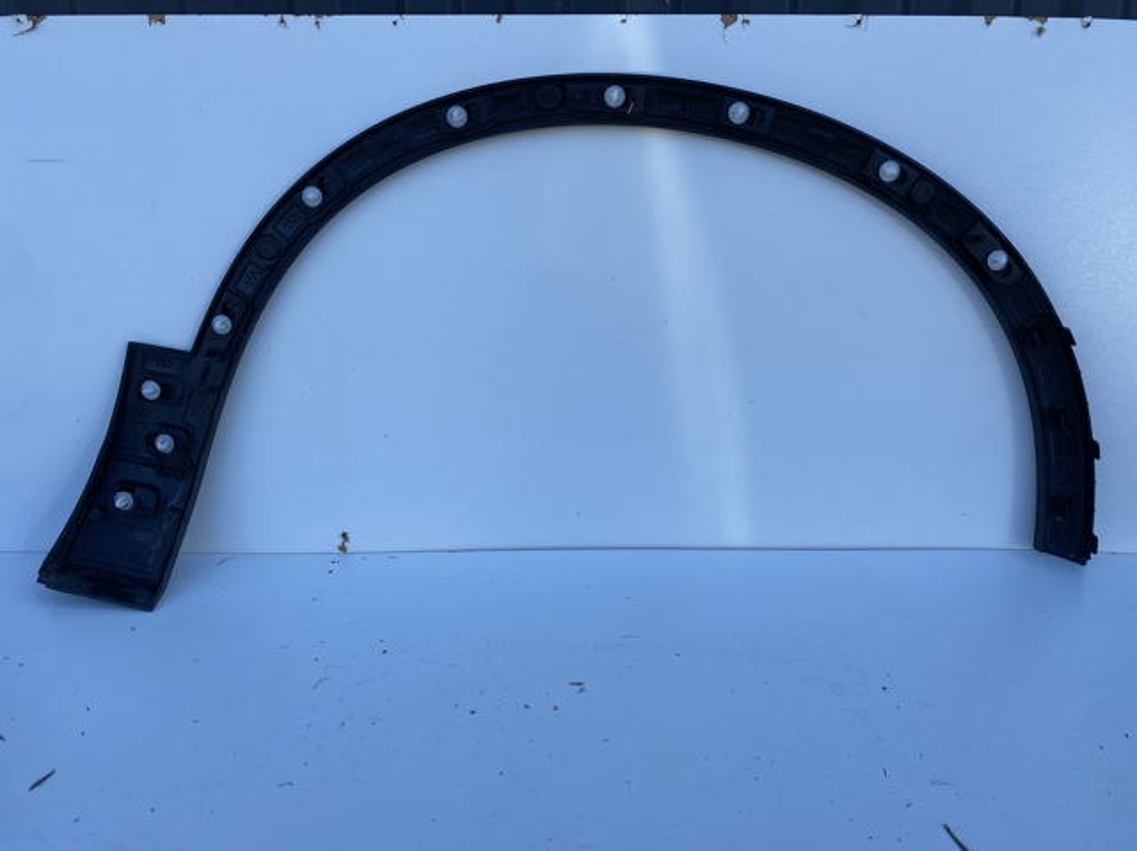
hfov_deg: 67.3
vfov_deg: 53.0
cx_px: 568
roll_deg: -0.1
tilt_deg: -22.4
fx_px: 853
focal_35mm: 26
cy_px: 426
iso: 32
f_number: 1.8
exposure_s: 1/864
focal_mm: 4.25
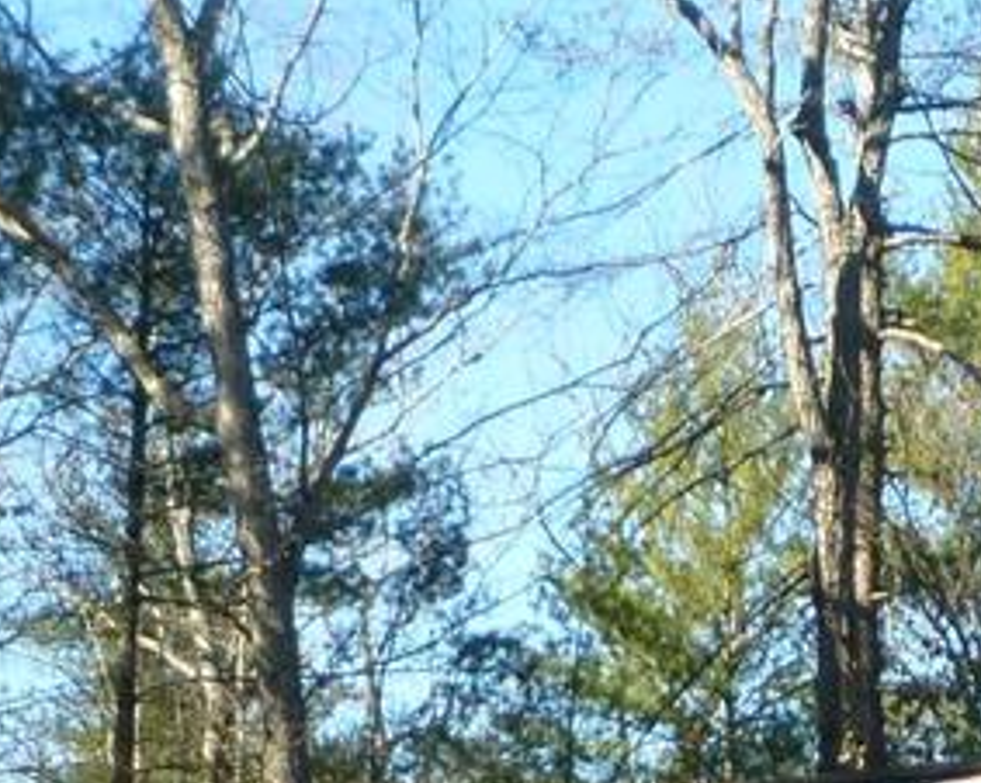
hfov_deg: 13.3
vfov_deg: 10.1
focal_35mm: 144
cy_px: 1448
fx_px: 4178
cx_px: 887
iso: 80
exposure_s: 1/250
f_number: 3.3
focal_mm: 5.2
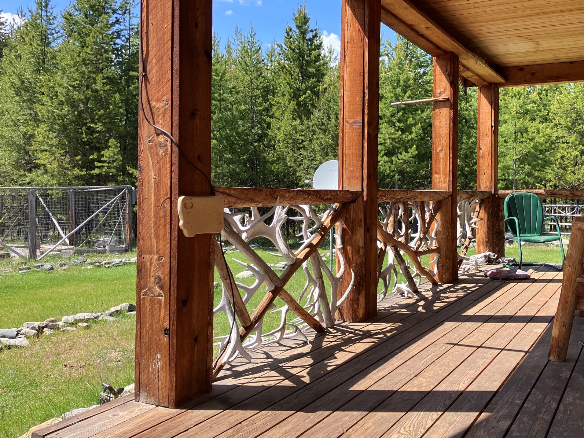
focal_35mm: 36
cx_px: 364
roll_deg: -0.7
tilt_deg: +1.2
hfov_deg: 50.8
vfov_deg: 39.6
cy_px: 184
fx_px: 607
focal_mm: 3.99
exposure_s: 1/656
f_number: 1.8
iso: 32
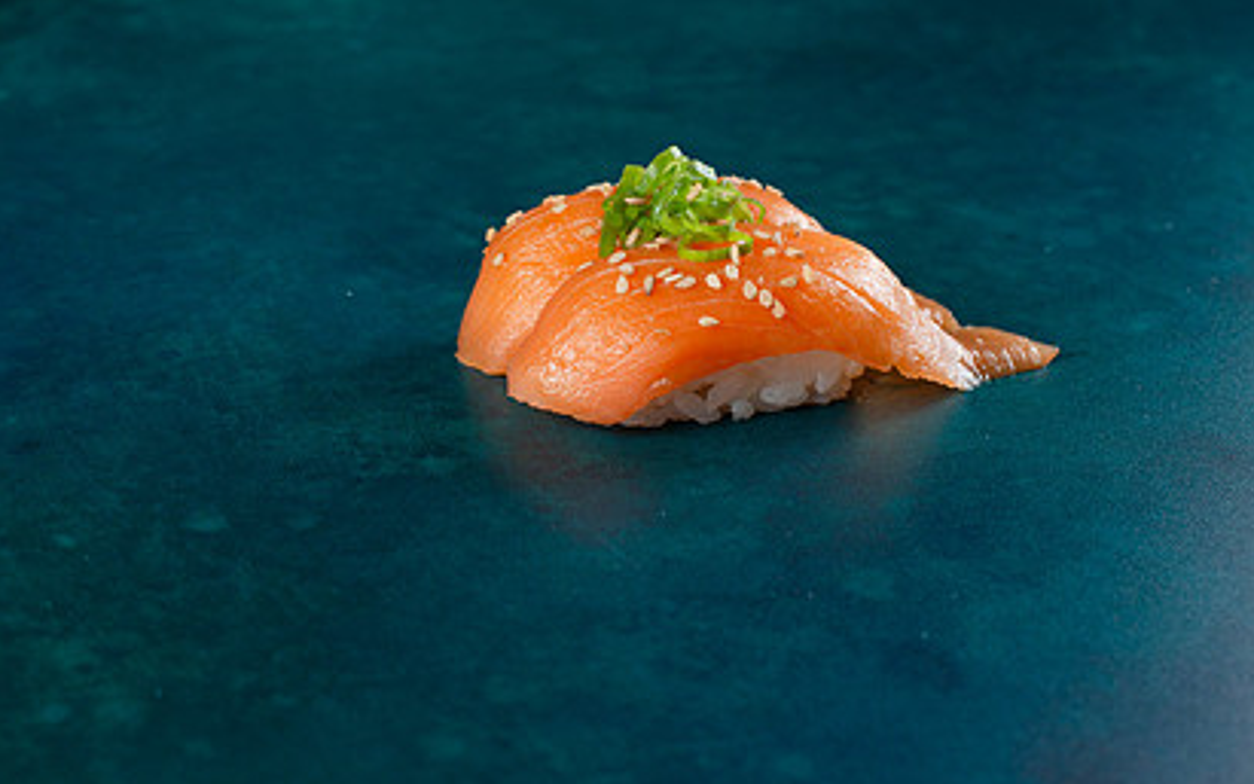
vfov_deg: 18.1
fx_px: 2461
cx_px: 656
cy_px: 337
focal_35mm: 72
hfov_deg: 28.6
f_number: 8
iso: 250
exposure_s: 1/250
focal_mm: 50
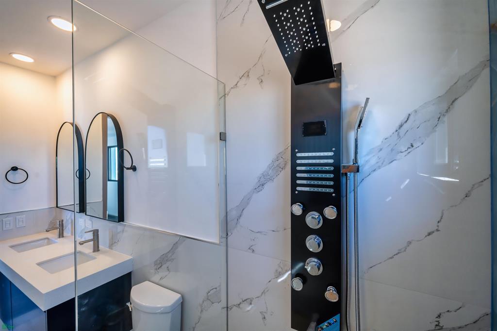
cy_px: 166
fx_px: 193
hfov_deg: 104.3
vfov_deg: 81.2
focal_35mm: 14
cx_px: 248
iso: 400
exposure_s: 1/90
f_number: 5.6
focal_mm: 14
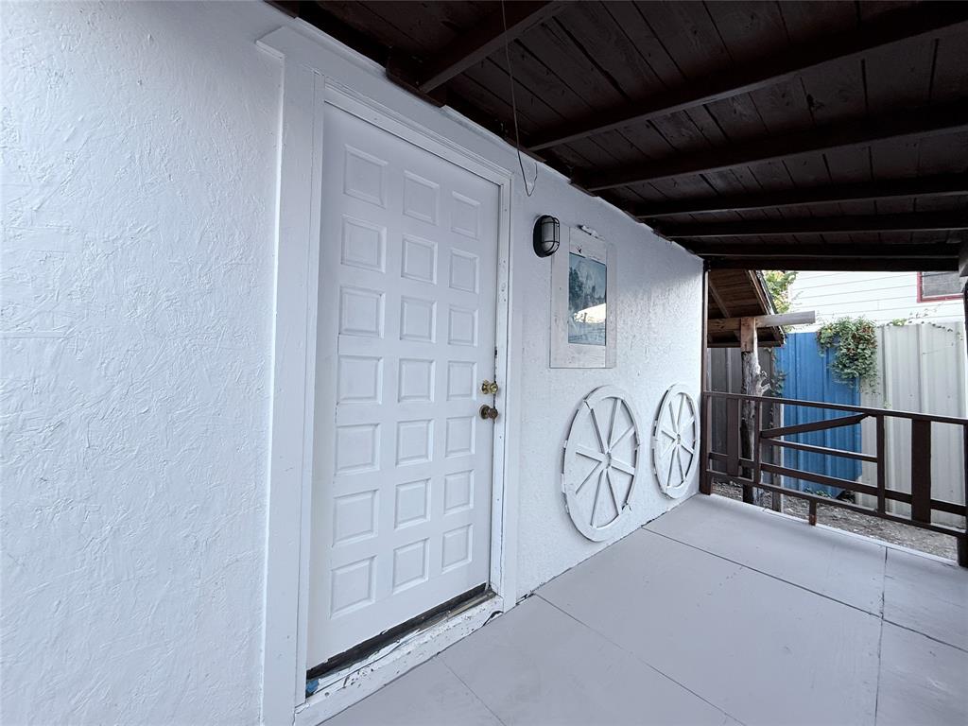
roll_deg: -0.3
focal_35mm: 14
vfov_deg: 85.7
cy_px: 363
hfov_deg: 102.1
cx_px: 484
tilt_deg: +1.2
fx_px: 391
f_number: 2.2
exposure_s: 1/99
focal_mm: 2.22
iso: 100
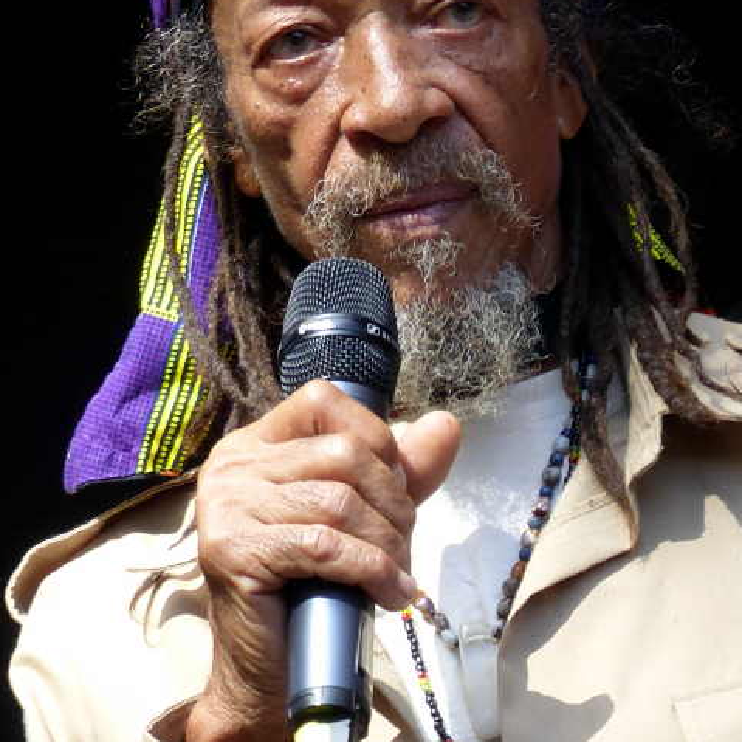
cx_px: 493
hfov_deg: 6.3
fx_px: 6718
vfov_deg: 6.3
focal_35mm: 277
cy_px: 406
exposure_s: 1/160
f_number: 4
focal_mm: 27
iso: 100
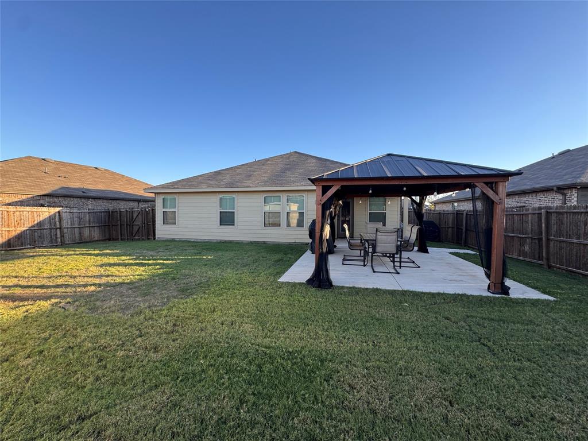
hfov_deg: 102.1
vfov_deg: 85.7
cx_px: 294
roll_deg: +0.0
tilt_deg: -2.0
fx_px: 238
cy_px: 220
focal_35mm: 14
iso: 40
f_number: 2.2
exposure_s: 1/346
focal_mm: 2.22
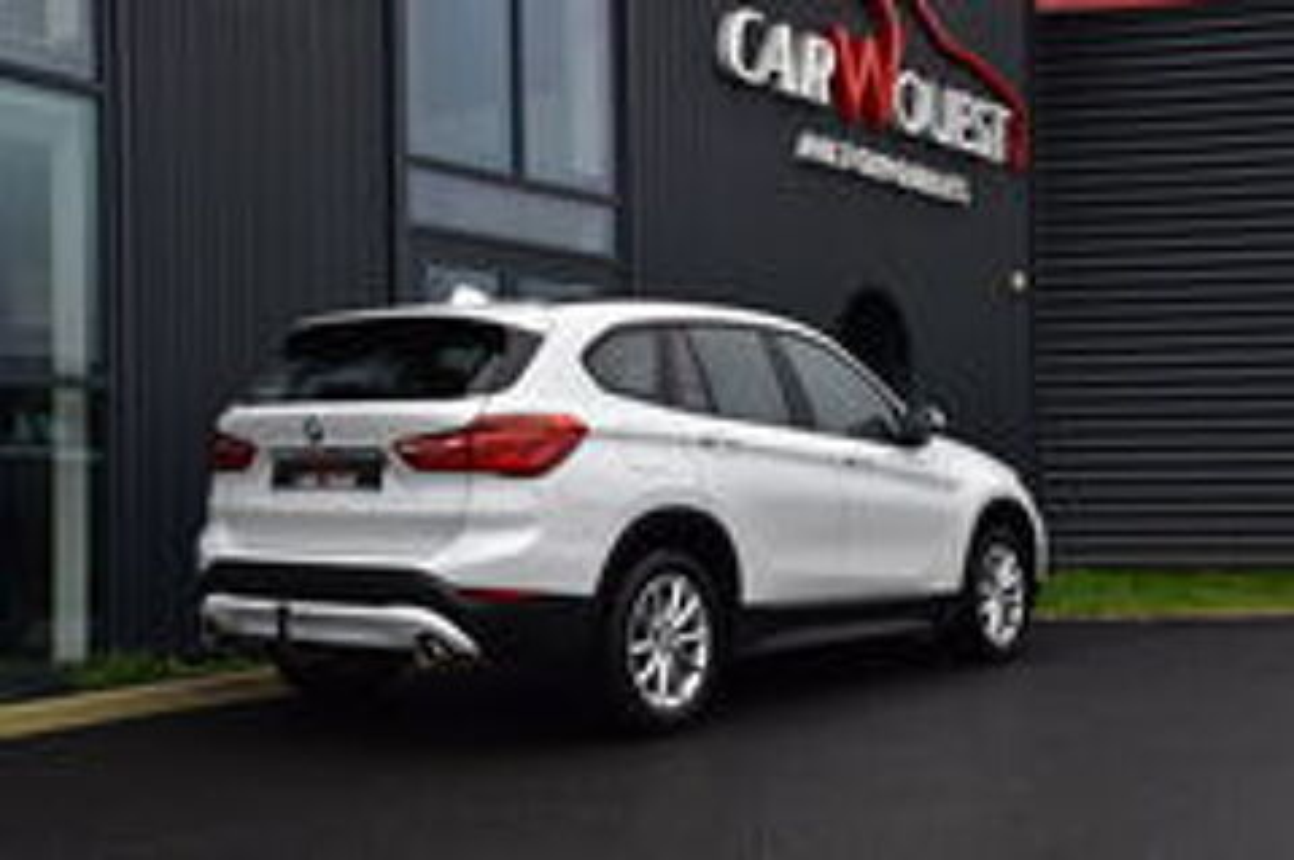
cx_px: 647
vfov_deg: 28.0
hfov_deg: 41.2
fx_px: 1724
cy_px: 430
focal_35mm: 48
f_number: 8
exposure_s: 1/80
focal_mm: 32
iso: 400
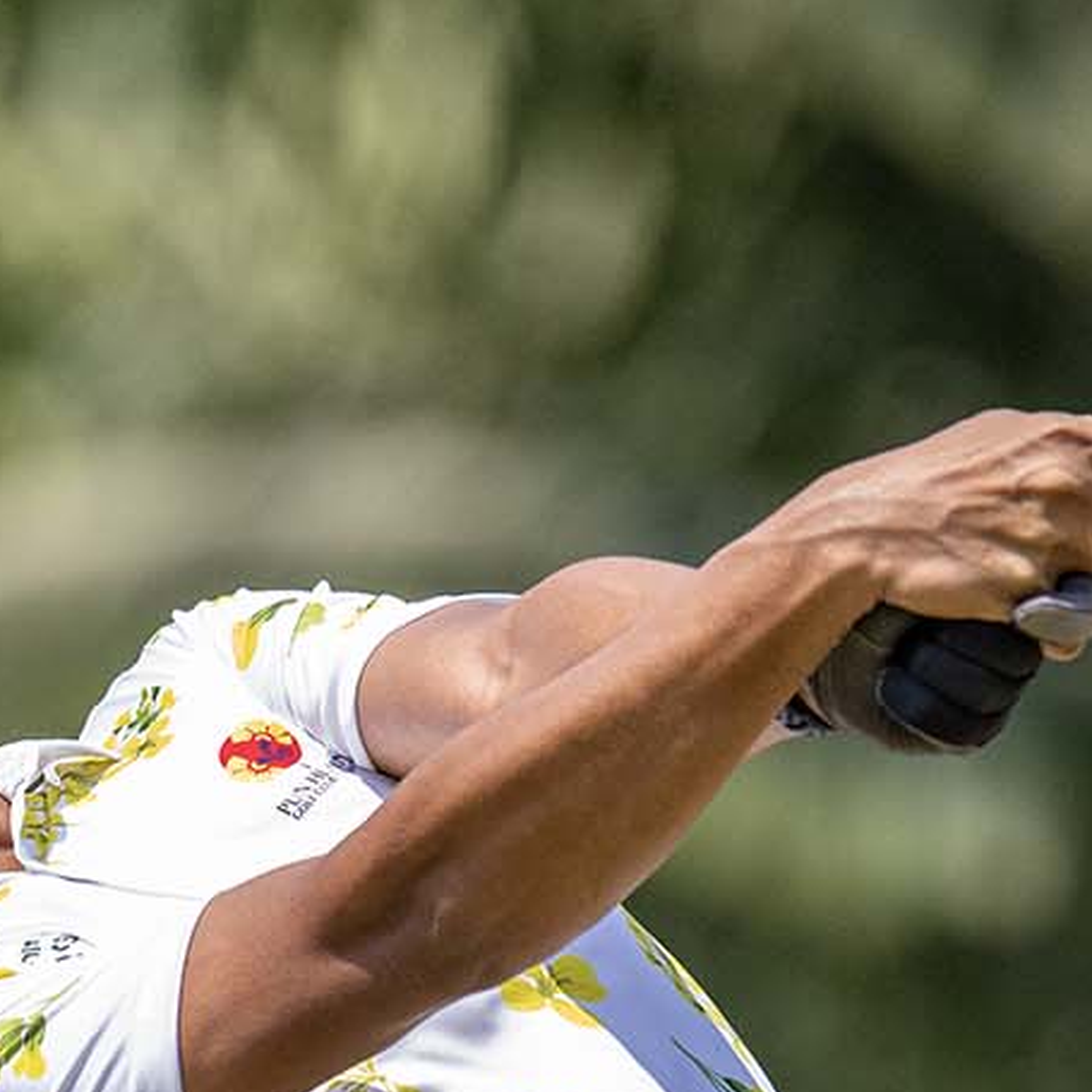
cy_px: 1493
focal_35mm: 1076
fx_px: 38403
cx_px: 329
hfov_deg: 1.6
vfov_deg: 1.6
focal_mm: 400
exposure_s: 1/8000
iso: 1400
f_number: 3.5
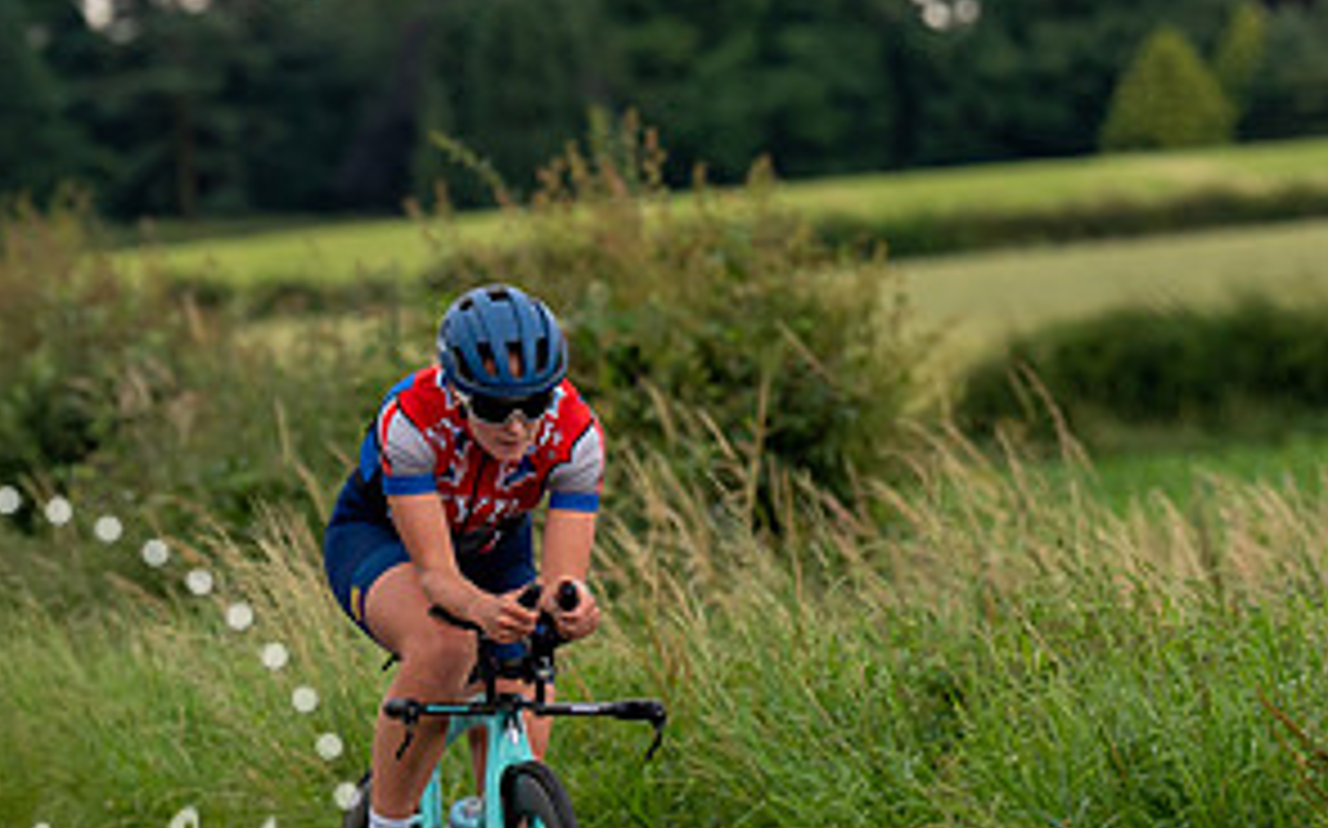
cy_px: 420
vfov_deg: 3.1
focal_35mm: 423
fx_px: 15301
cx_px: 580
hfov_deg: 5.0
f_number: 3.2
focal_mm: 135
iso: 500
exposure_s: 1/800
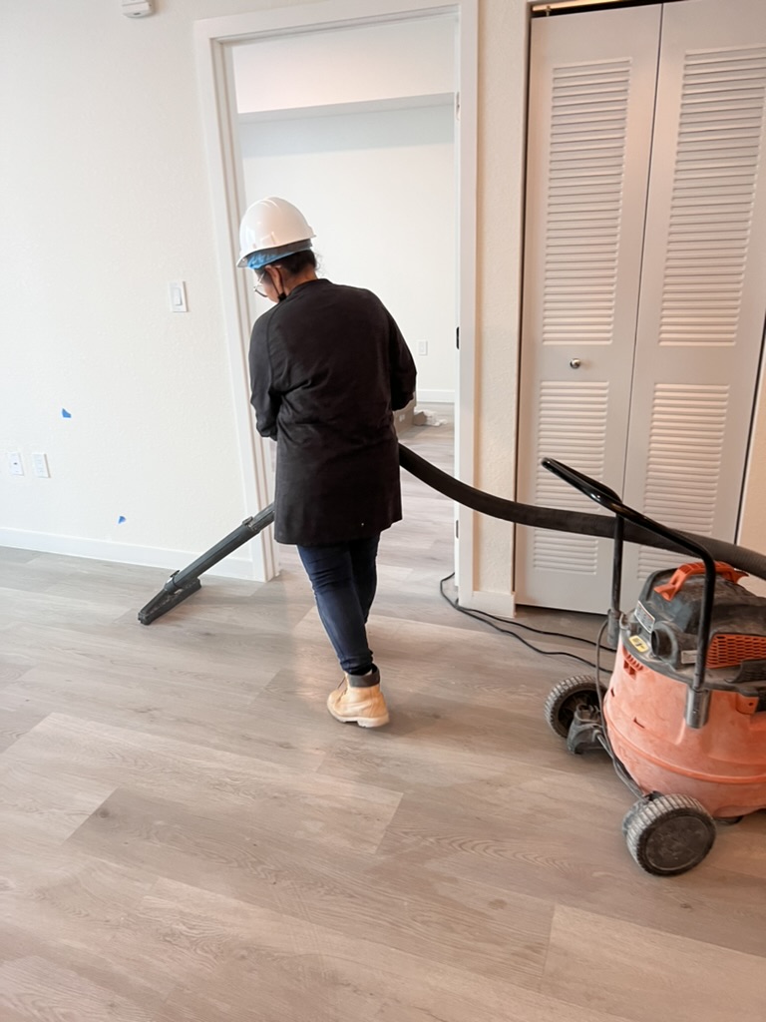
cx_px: 383
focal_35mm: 26
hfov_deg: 53.1
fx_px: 767
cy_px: 511
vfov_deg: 67.3
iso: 80
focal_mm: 5.7
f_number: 1.5
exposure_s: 1/60
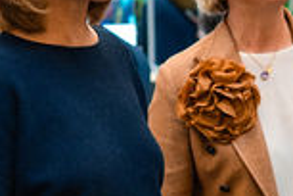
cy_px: 110
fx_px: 1310
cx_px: 230
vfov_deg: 8.5
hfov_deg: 12.7
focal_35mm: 161
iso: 800
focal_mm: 24
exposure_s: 1/160
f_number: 2
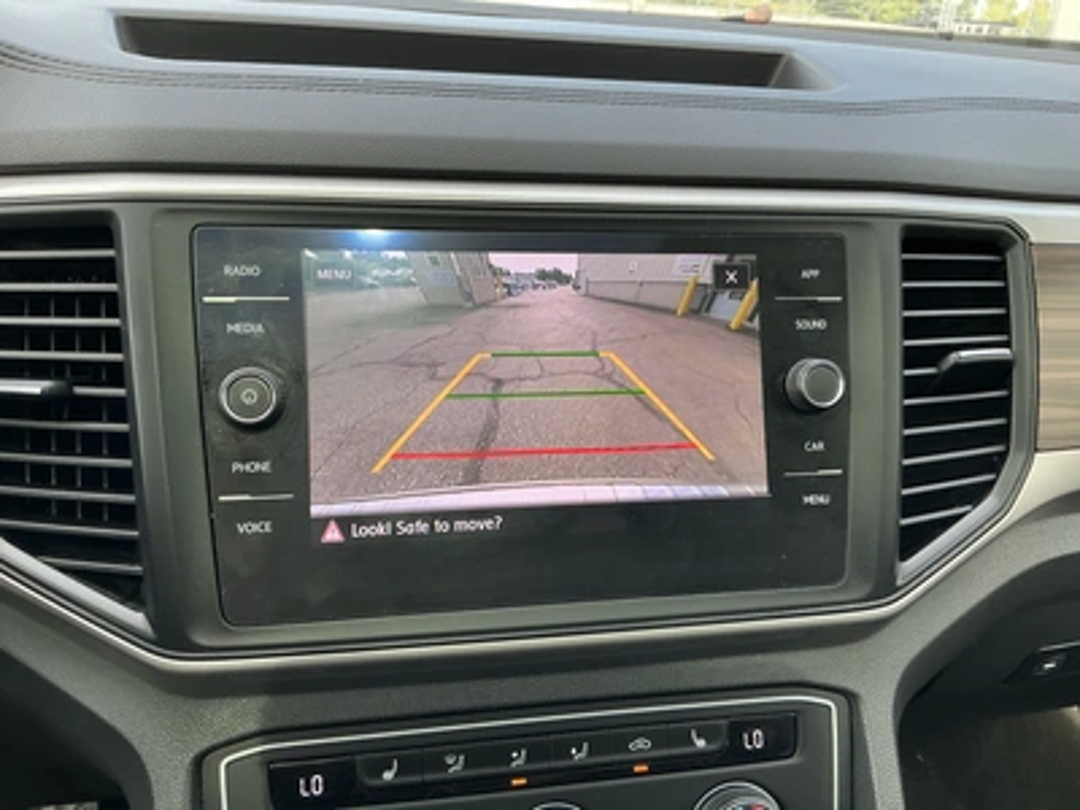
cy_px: 405
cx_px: 540
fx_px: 874
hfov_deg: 63.4
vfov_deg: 49.7
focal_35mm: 28
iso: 40
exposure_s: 1/122
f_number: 1.8
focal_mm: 3
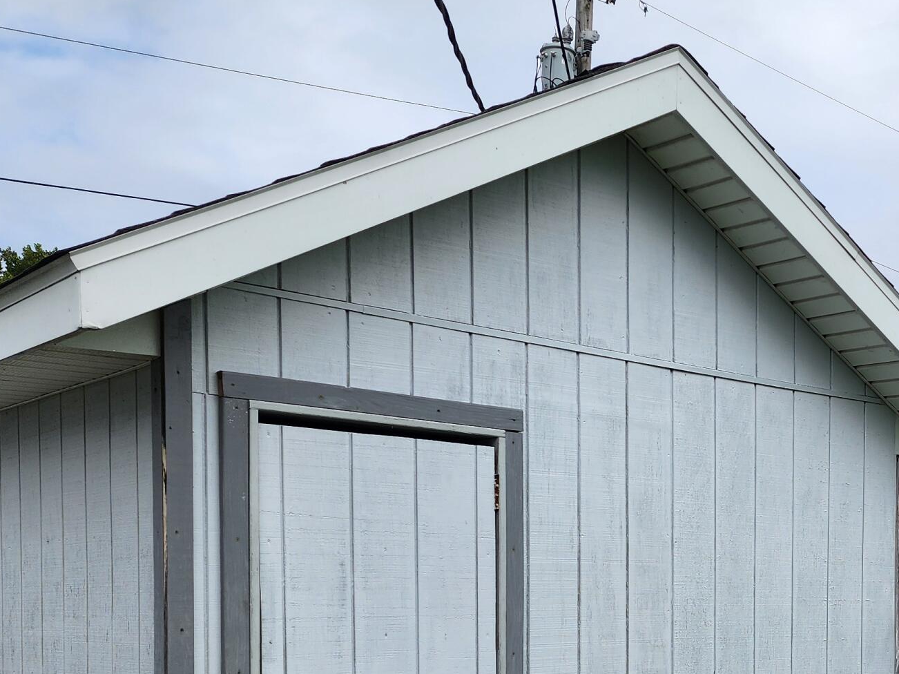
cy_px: 652
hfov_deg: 34.6
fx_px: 1376
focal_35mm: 53
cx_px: 766
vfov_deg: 26.3
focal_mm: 6.4
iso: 12
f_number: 1.8
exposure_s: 1/1325
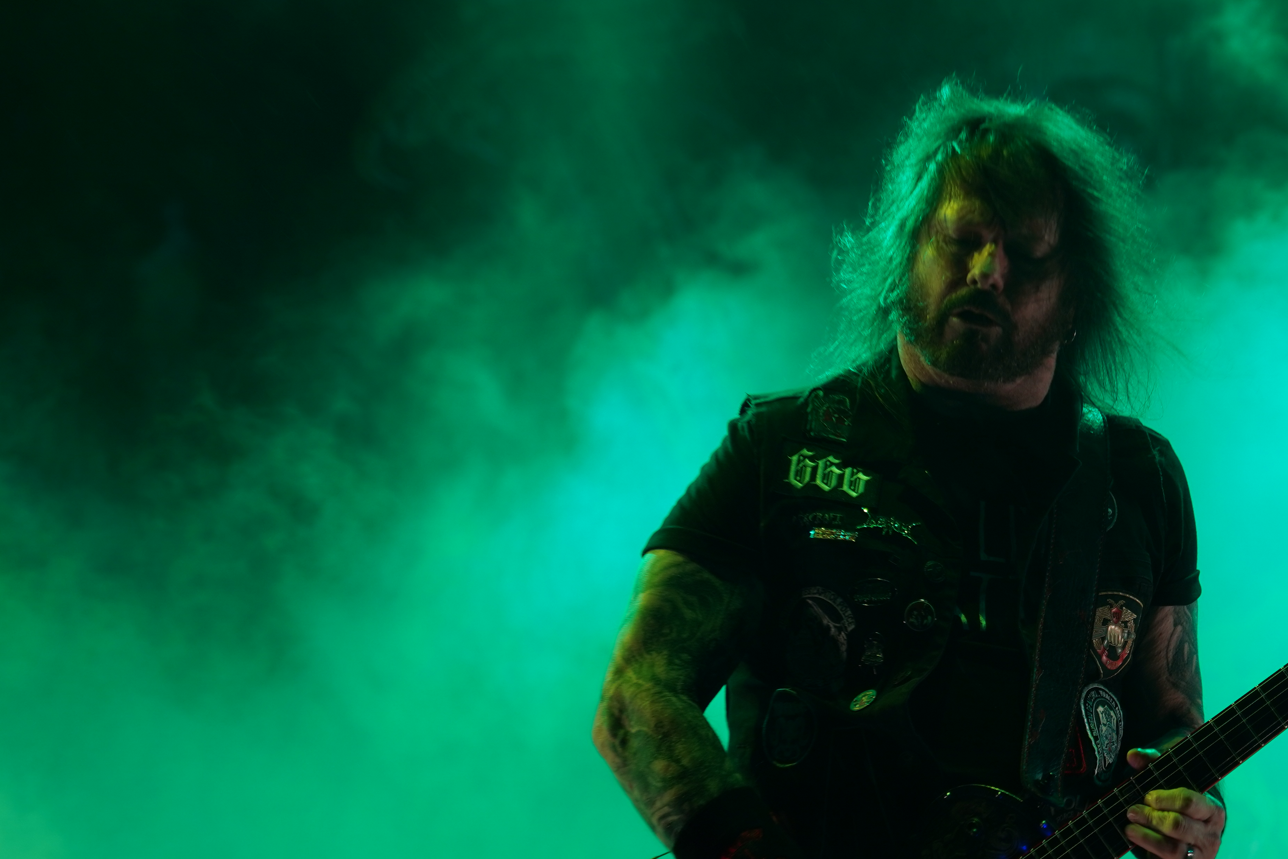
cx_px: 956
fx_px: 5474
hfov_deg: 13.4
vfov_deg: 9.0
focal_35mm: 153
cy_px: 543
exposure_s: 1/100
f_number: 4
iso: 250
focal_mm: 94
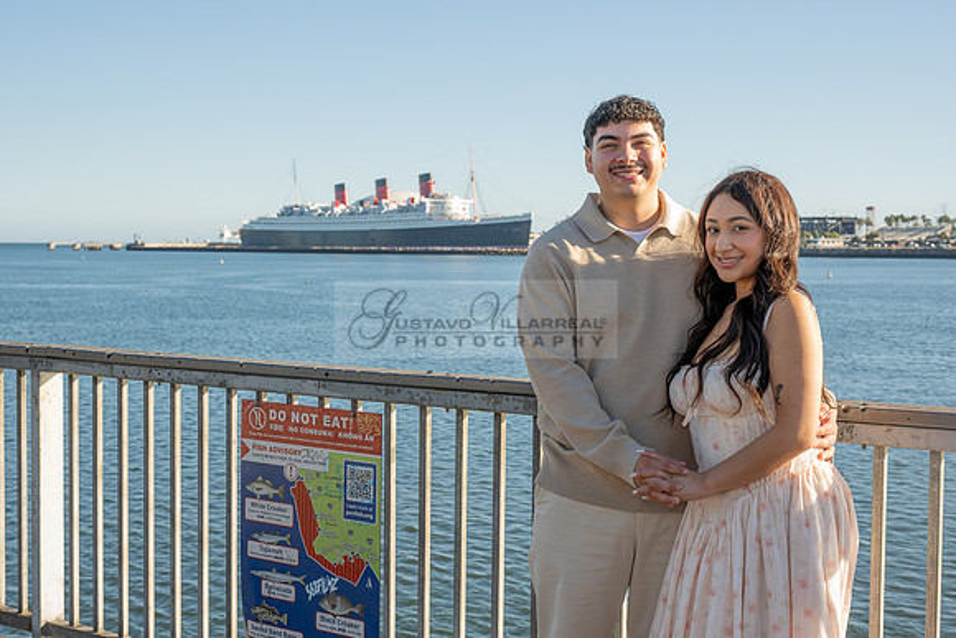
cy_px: 319
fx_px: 1416
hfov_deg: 37.3
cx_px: 478
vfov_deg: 25.4
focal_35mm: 53
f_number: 9
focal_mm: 51
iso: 200
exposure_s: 1/200
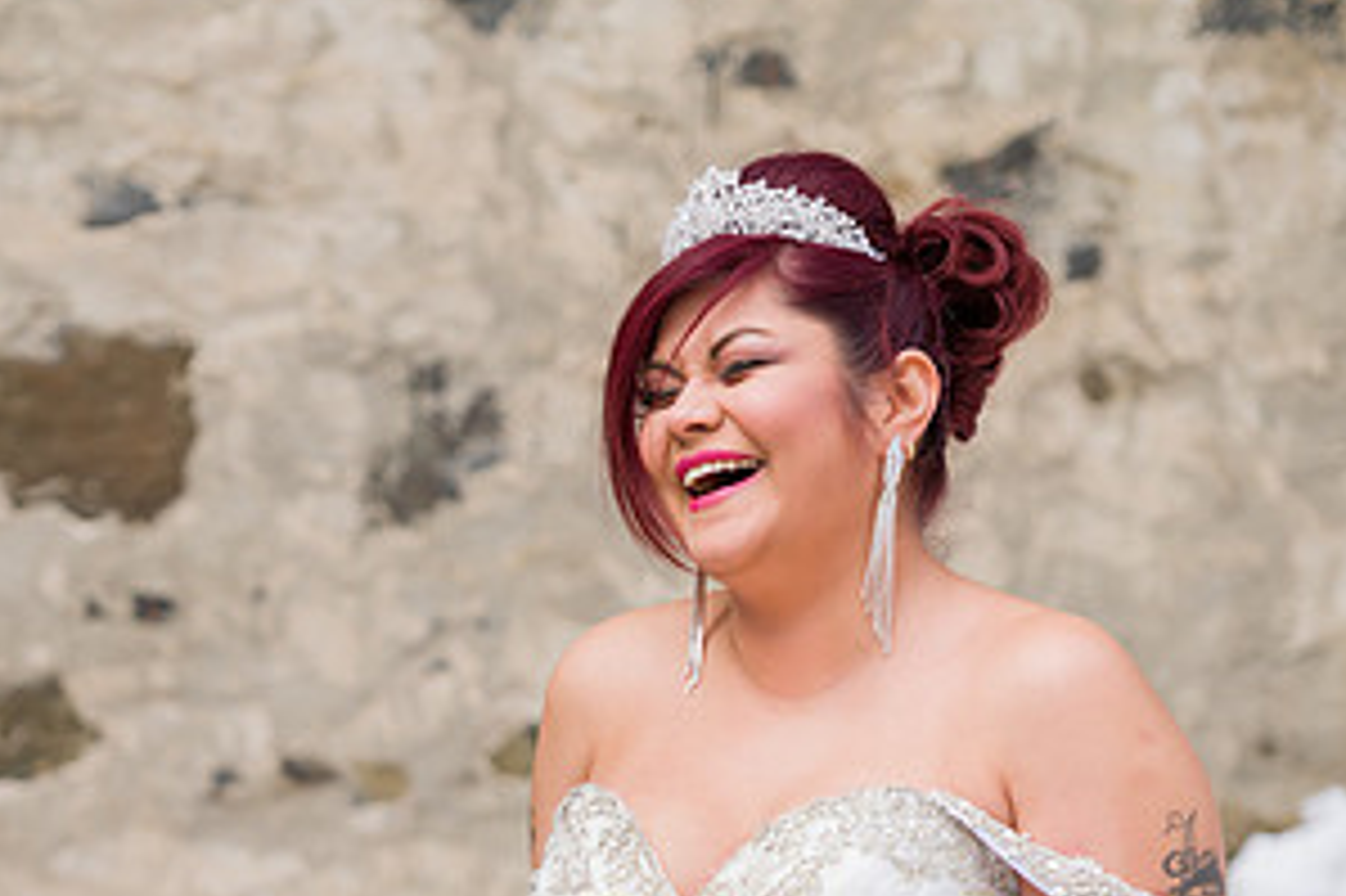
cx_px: 356
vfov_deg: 5.8
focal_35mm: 237
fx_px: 8856
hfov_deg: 8.7
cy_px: 840
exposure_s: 1/250
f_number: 3.2
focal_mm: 122
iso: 200
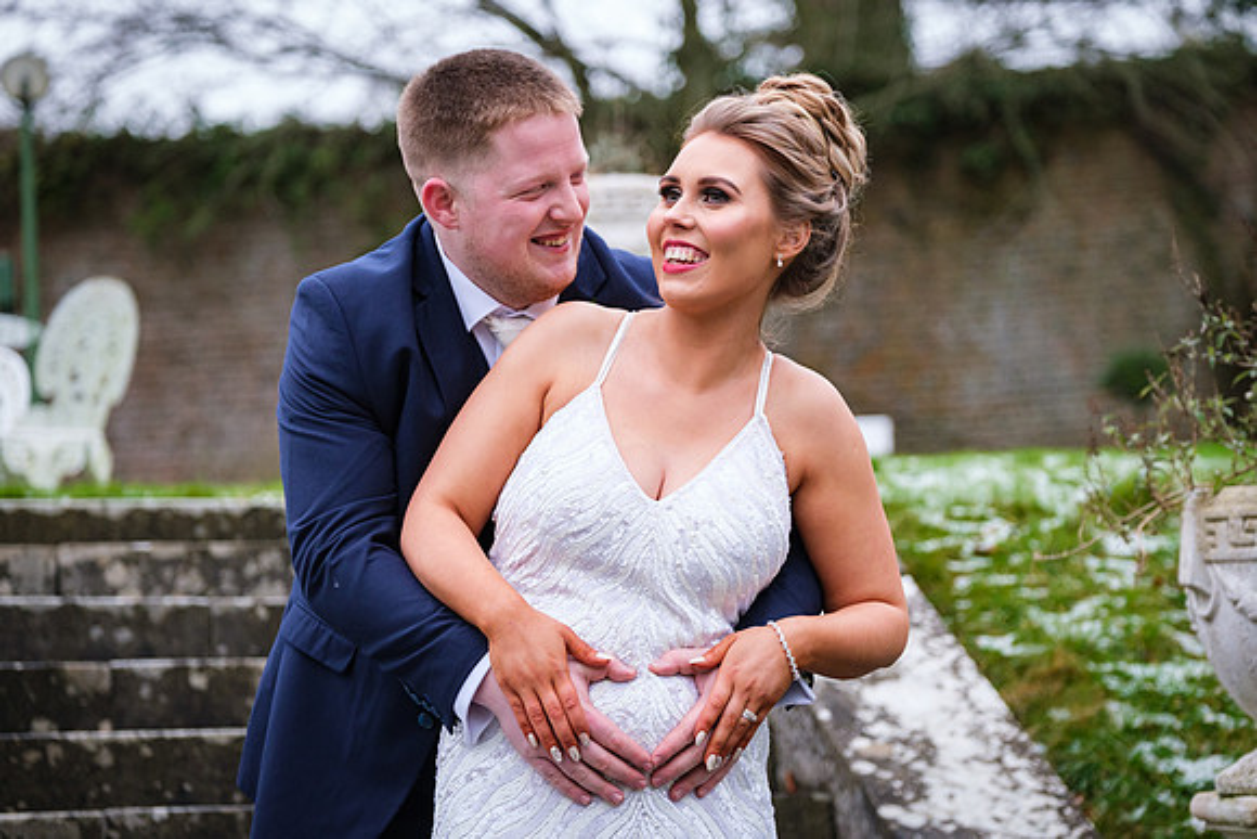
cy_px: 420
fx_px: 4061
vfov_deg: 11.8
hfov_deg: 17.6
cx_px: 628
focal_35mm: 116
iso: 1600
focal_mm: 77.3
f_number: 2.8
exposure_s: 1/160
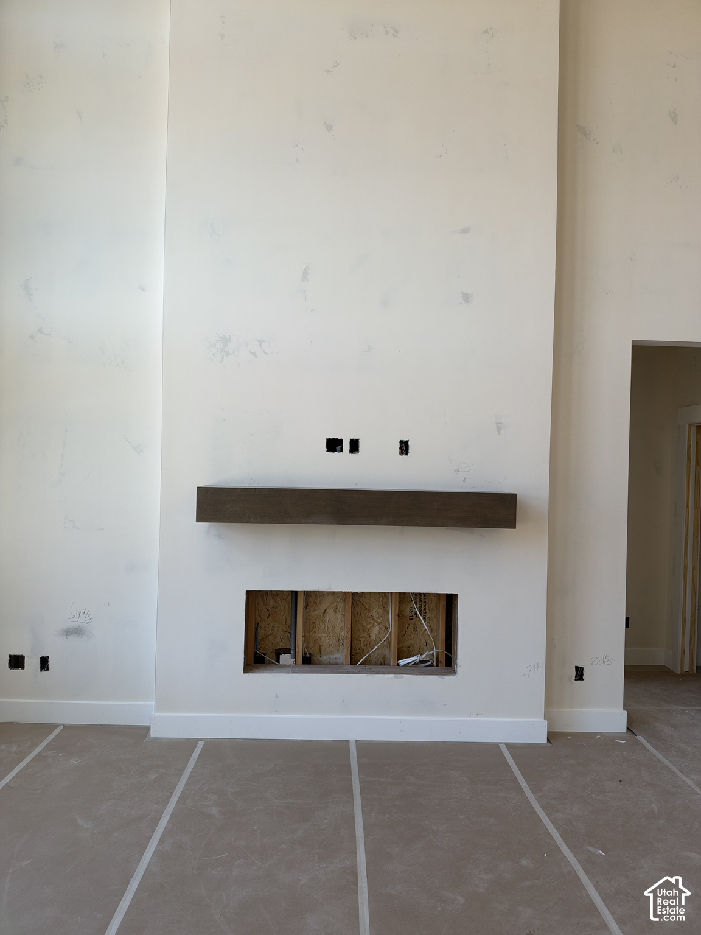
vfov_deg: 71.6
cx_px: 350
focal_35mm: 24
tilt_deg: +5.1
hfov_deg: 56.8
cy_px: 468
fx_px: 648
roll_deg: -0.4
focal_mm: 6.93
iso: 64
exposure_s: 1/244
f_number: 1.8
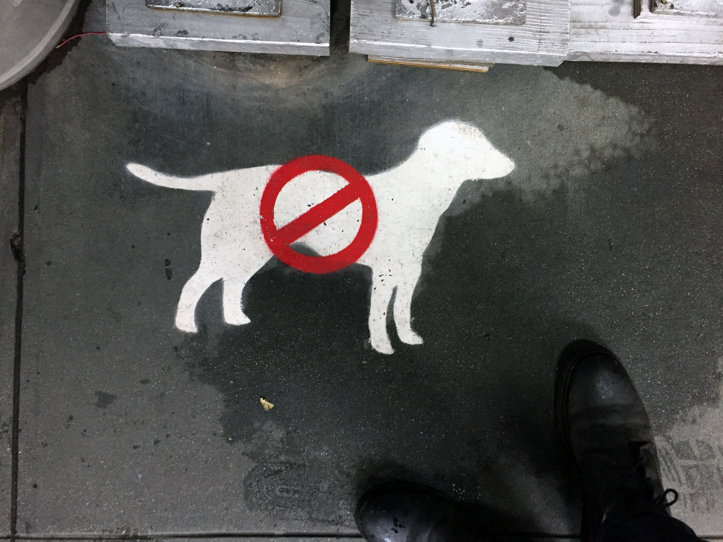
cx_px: 362
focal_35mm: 29
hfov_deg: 61.7
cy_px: 271
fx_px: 606
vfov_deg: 48.2
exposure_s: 1/24
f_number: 2.2
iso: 250
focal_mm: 4.15
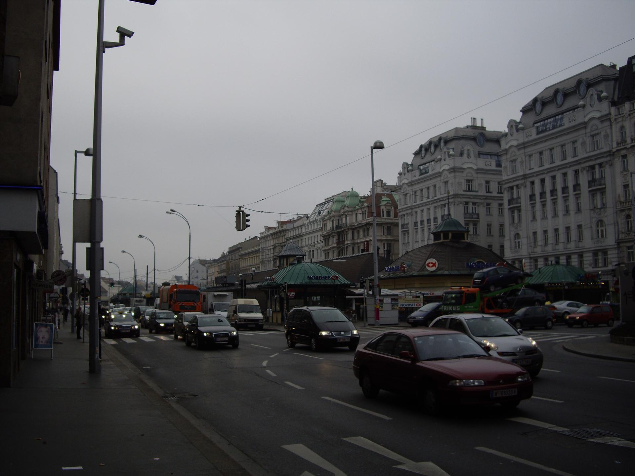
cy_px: 238
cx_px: 318
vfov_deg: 37.7
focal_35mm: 38
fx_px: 697
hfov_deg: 49.0
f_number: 2.8
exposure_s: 1/320
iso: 64
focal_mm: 7.9
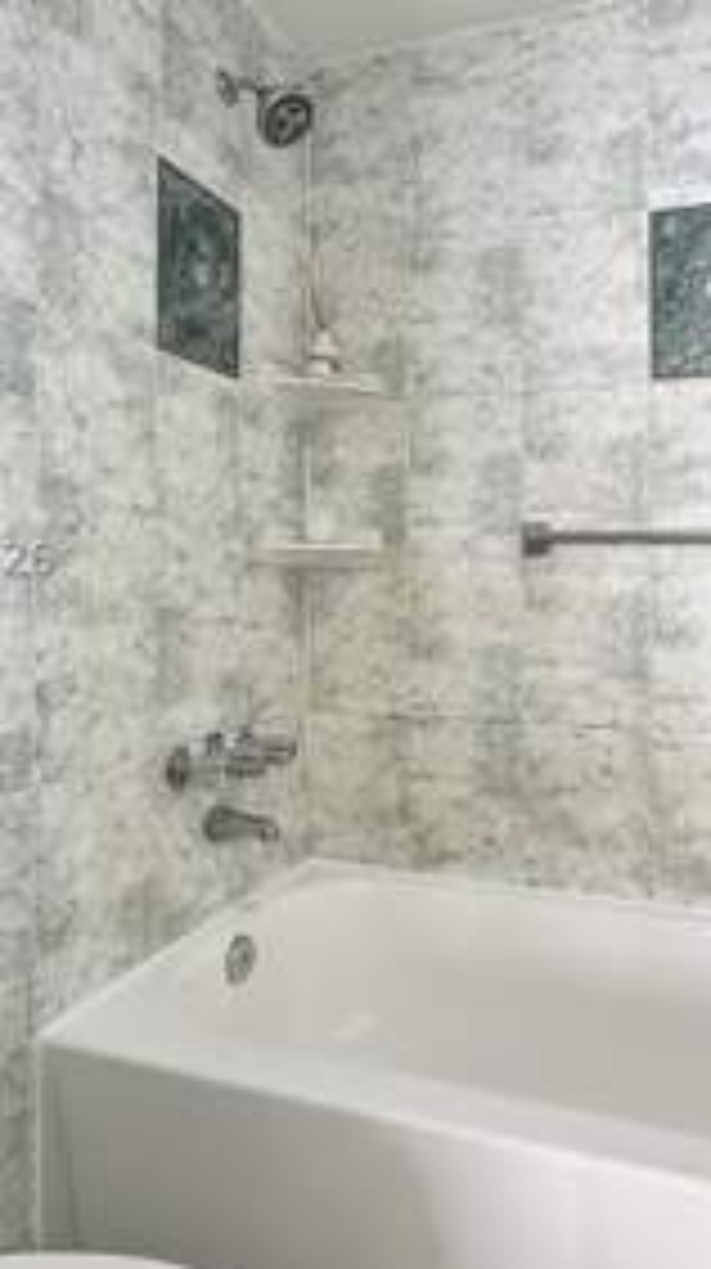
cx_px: 468
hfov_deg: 43.7
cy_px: 558
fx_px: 874
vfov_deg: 71.7
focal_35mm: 26
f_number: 2.2
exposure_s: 1/120
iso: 160
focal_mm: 2.22
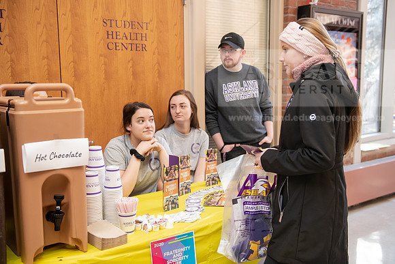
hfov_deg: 50.7
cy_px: 132
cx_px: 198
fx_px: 417
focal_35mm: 38
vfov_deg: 35.1
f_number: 3.5
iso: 1250
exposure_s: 1/200
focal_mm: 38
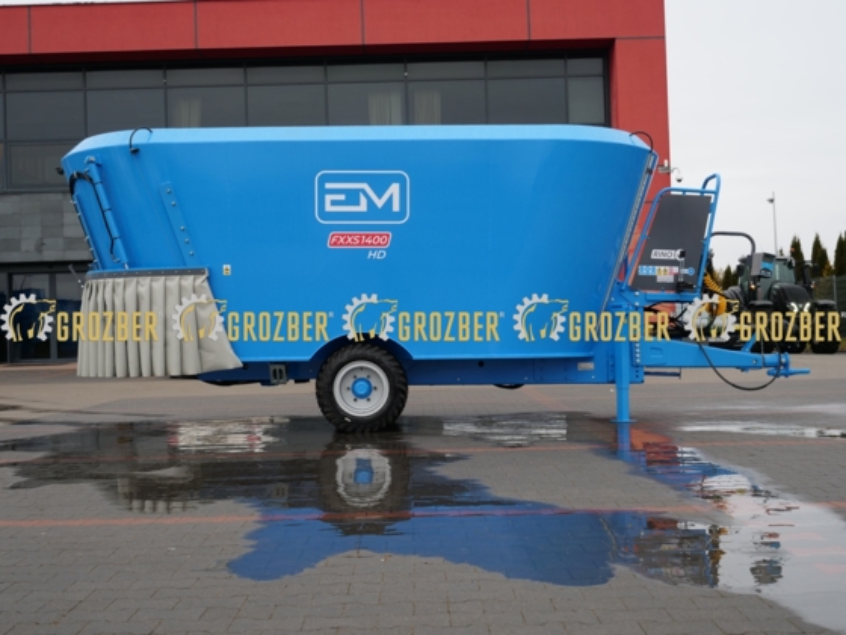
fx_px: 1173
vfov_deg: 30.3
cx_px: 423
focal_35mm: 48
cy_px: 318
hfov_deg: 39.7
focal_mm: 24
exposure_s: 1/125
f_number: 3.5
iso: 200
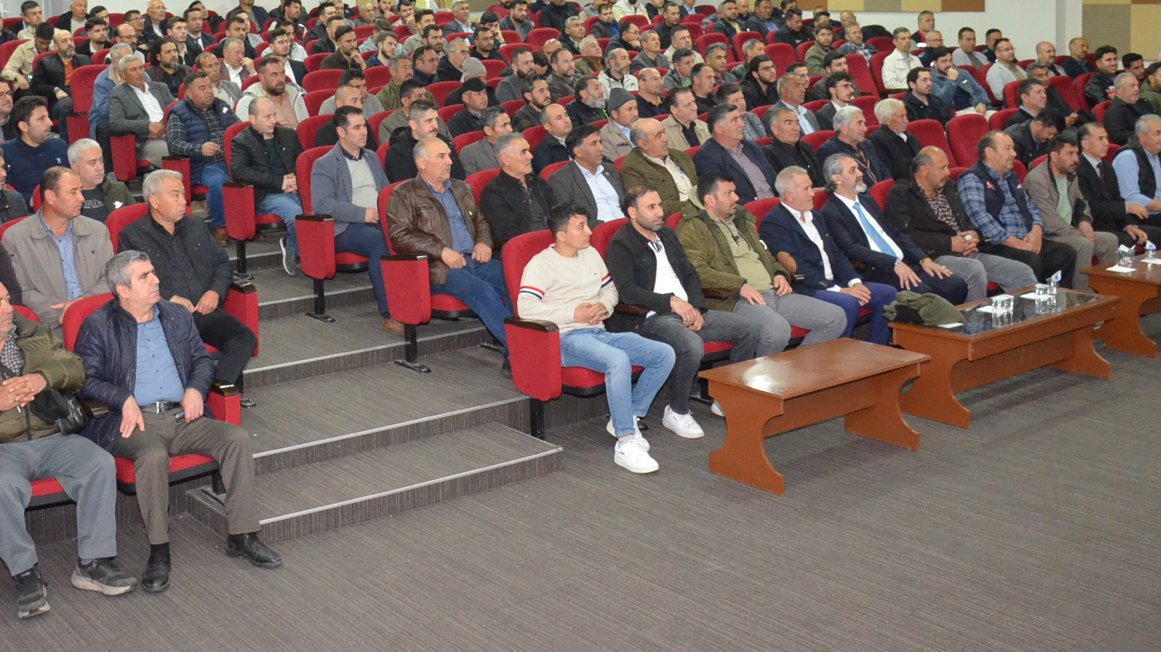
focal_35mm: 45
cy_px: 80
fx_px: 1385
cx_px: 437
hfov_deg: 45.1
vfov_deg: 25.8
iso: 3200
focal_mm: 18
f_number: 4
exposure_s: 1/60
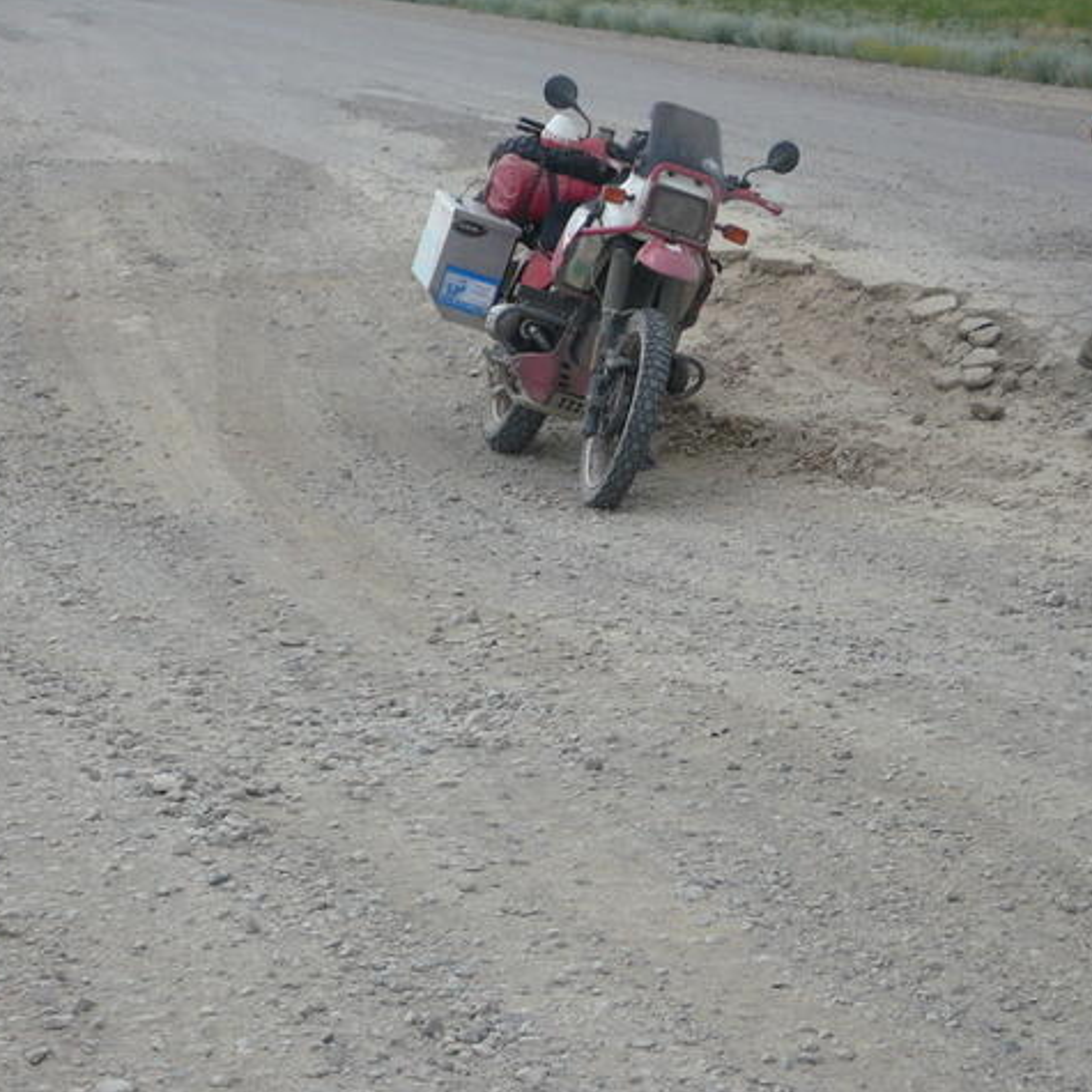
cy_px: 543
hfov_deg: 18.5
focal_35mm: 94
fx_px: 3355
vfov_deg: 18.5
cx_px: 669
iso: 100
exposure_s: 1/320
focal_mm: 13.2
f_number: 4.8
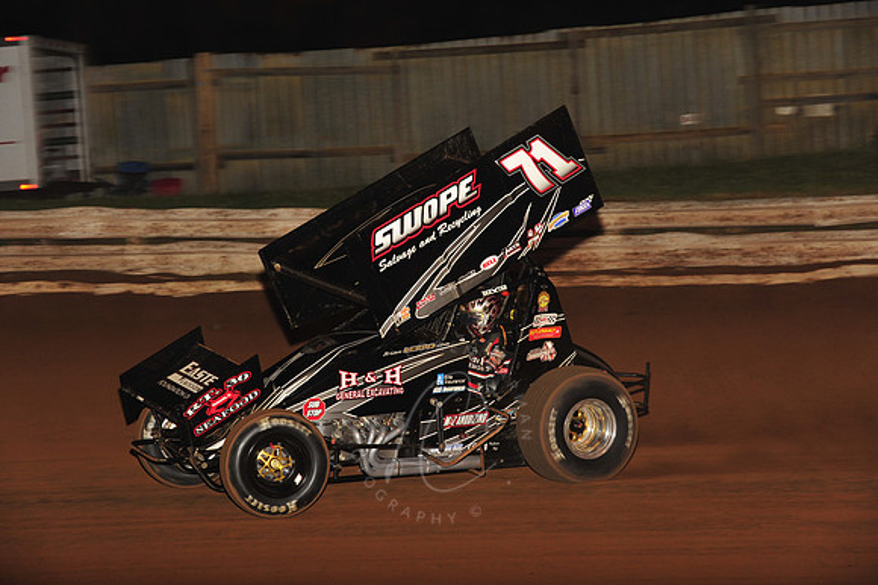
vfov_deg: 11.4
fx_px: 2925
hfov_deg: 17.1
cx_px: 439
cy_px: 292
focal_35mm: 120
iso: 1000
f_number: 7.1
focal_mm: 120
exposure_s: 1/320
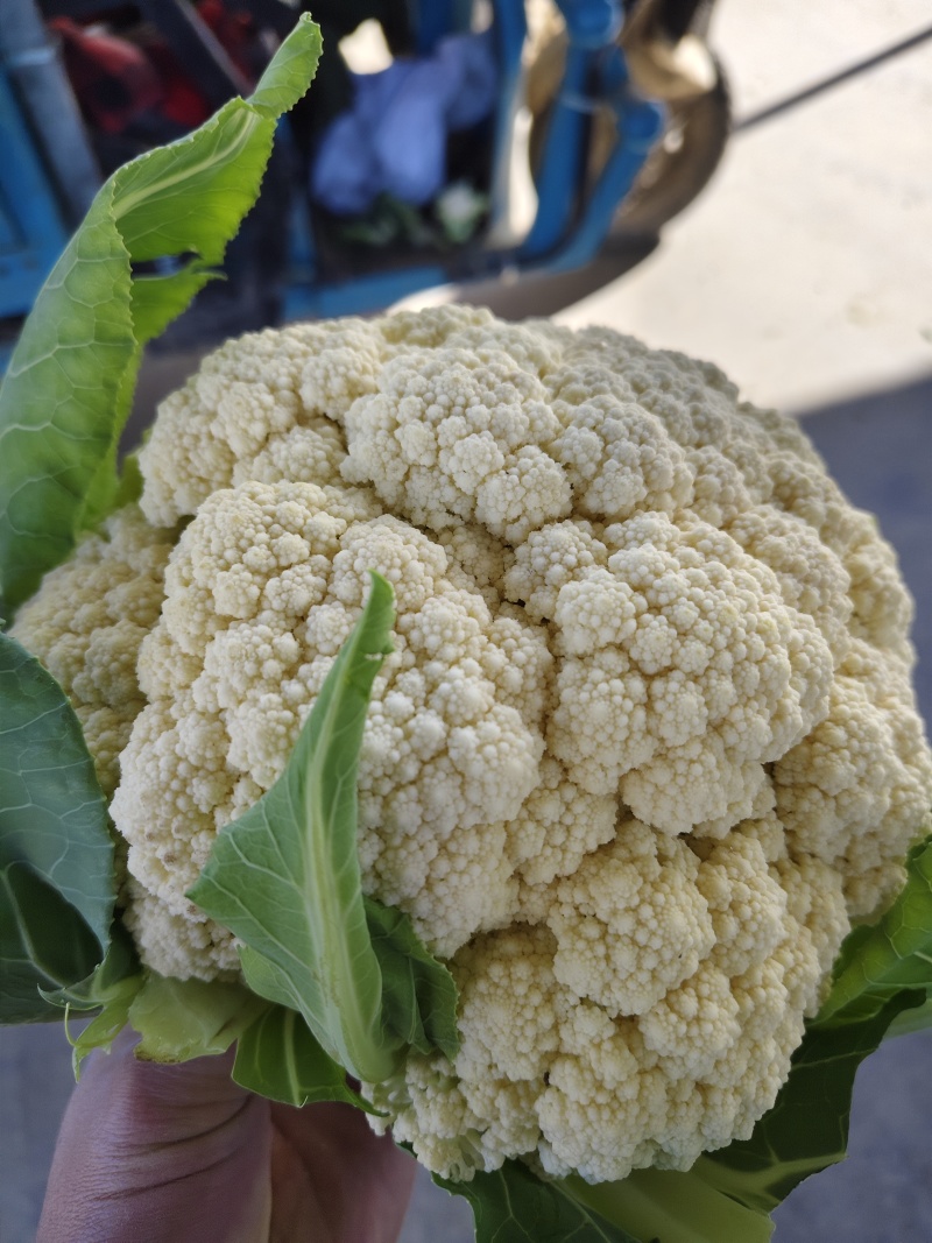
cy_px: 622
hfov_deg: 56.8
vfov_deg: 71.6
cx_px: 466
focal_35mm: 24
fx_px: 862
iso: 78
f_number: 1.88
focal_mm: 5.56
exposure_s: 1/222
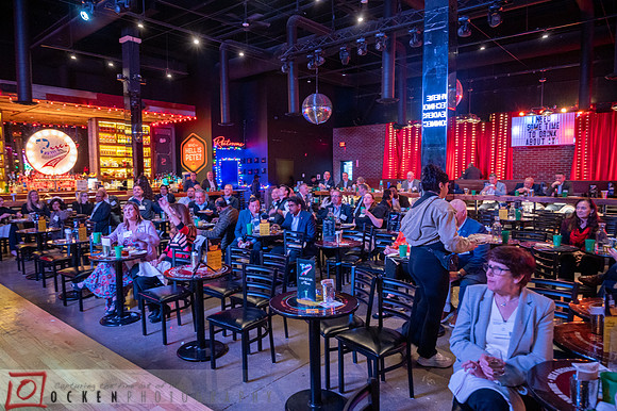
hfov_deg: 73.8
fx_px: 411
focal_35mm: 24
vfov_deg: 53.1
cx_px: 308
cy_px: 206
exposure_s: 1/25
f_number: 4
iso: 3200
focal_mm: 24
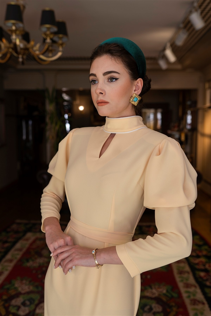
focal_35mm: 35
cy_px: 158
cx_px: 106
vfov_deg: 54.4
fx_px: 308
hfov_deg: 37.9
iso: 125
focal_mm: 35
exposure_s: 1/125
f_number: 2.8
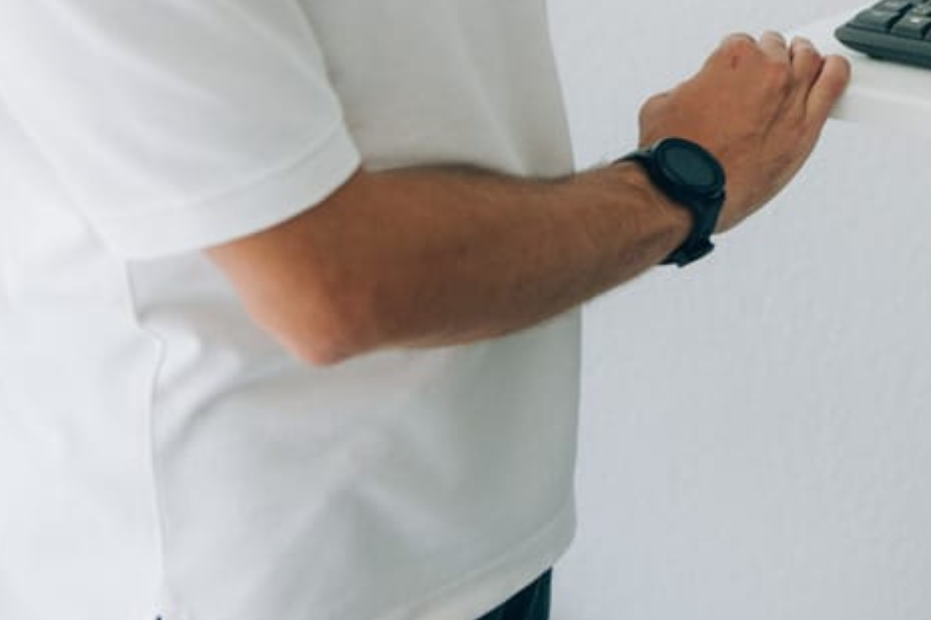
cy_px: -383
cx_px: 1308
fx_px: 3386
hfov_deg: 14.8
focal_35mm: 131
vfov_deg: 10.0
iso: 800
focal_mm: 38
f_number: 2.5
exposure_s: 1/800
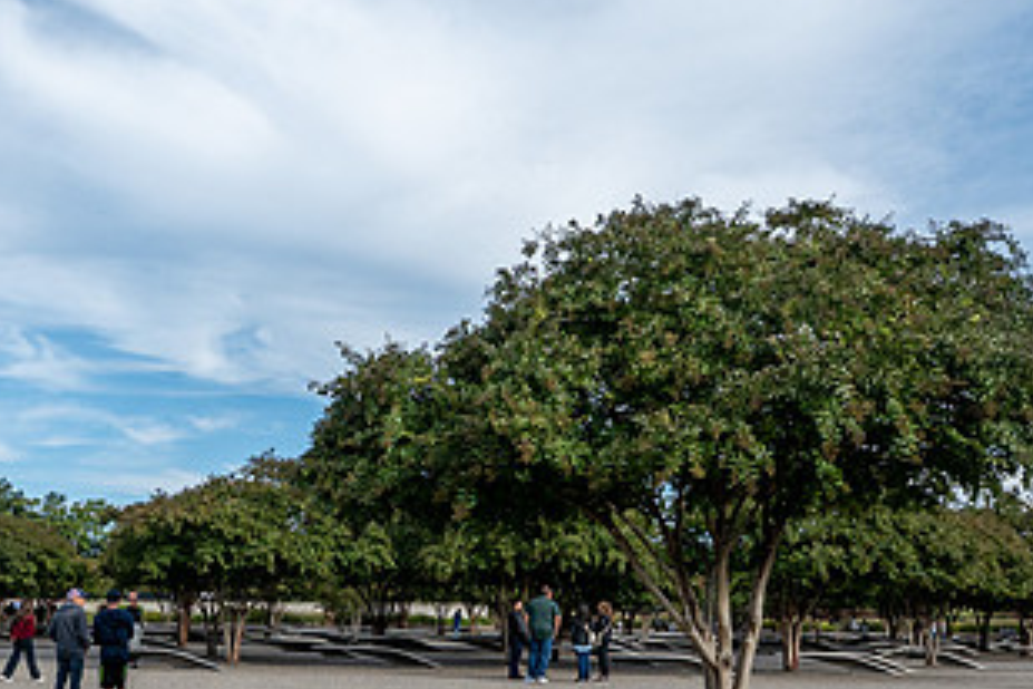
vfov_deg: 29.1
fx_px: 1291
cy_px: 567
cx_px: 354
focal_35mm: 45
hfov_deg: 43.1
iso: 400
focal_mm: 16
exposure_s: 1/500
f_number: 10
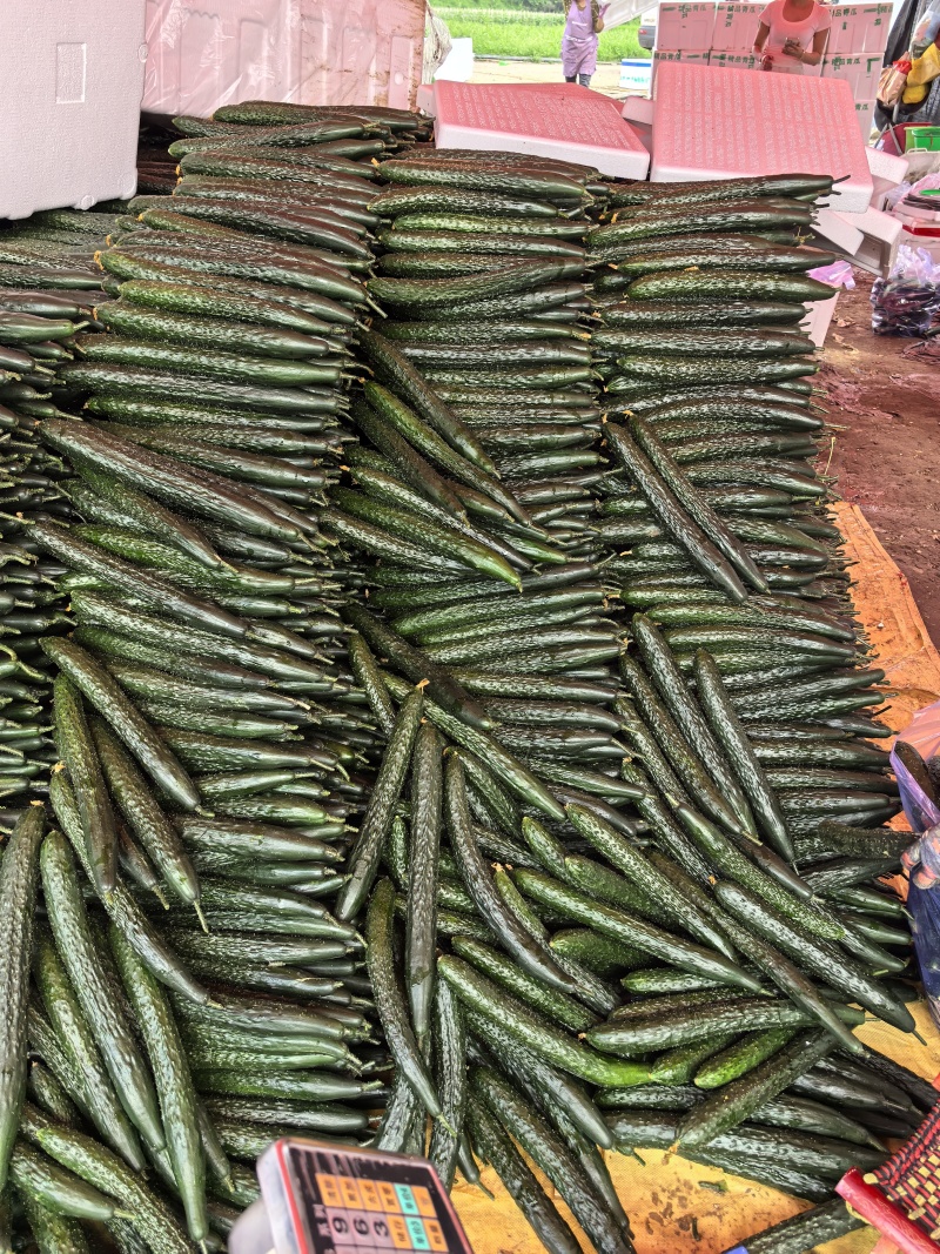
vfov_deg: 65.3
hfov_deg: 51.3
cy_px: 627
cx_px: 470
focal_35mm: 27
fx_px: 978
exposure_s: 1/864
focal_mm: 6.98
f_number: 2
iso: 250
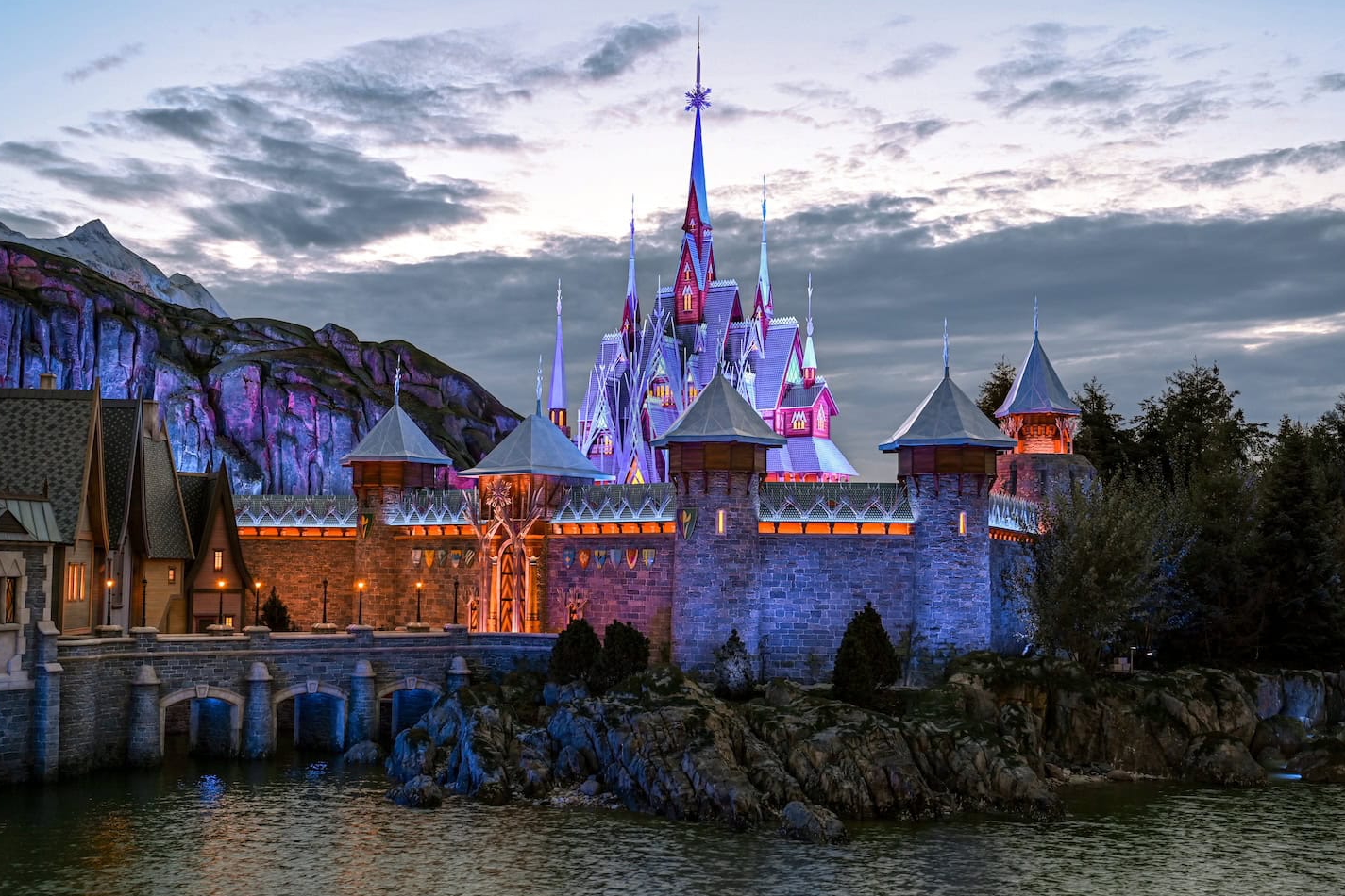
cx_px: 697
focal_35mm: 40
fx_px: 1494
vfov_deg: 33.4
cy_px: 439
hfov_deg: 48.4
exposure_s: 1/3.33
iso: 250
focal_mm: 38
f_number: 5
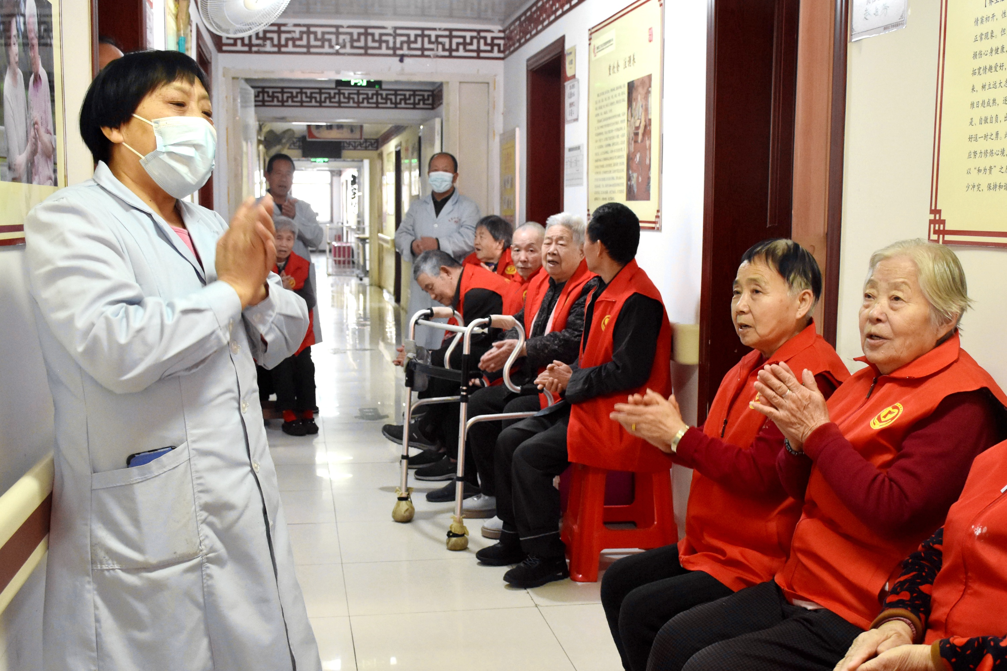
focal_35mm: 33
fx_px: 923
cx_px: 504
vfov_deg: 40.0
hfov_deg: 57.2
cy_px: 336
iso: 2000
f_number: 5
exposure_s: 1/80
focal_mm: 22
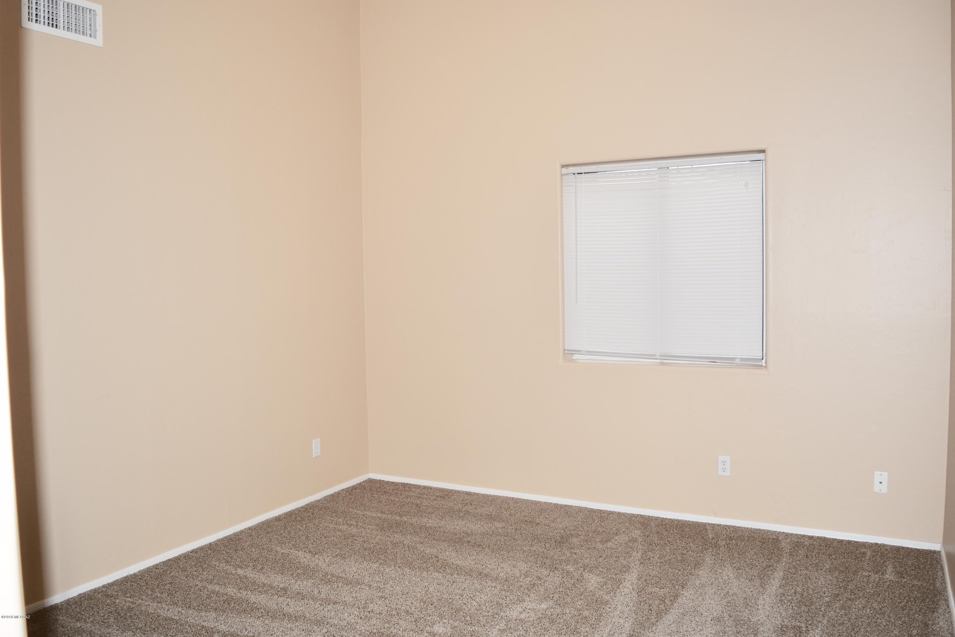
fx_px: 796
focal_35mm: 30
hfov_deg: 61.9
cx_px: 478
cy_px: 318
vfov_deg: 43.6
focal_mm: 20
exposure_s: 1/60
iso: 100
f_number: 3.5
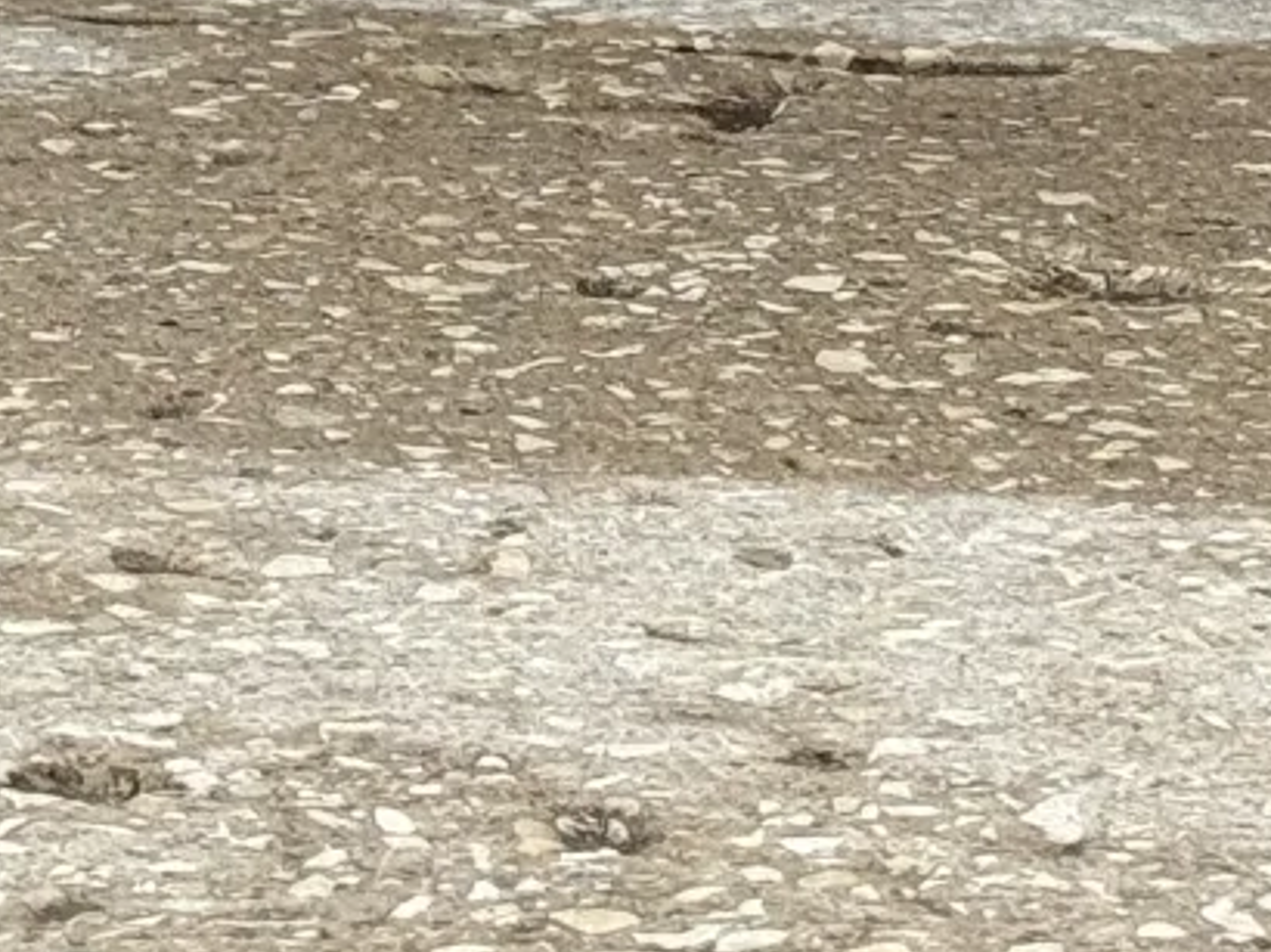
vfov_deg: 6.4
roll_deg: +0.1
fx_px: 8257
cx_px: -74
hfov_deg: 8.7
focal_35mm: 225
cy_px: -1011
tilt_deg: -6.1
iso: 80
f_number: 1.78
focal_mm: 6.76
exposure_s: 1/636
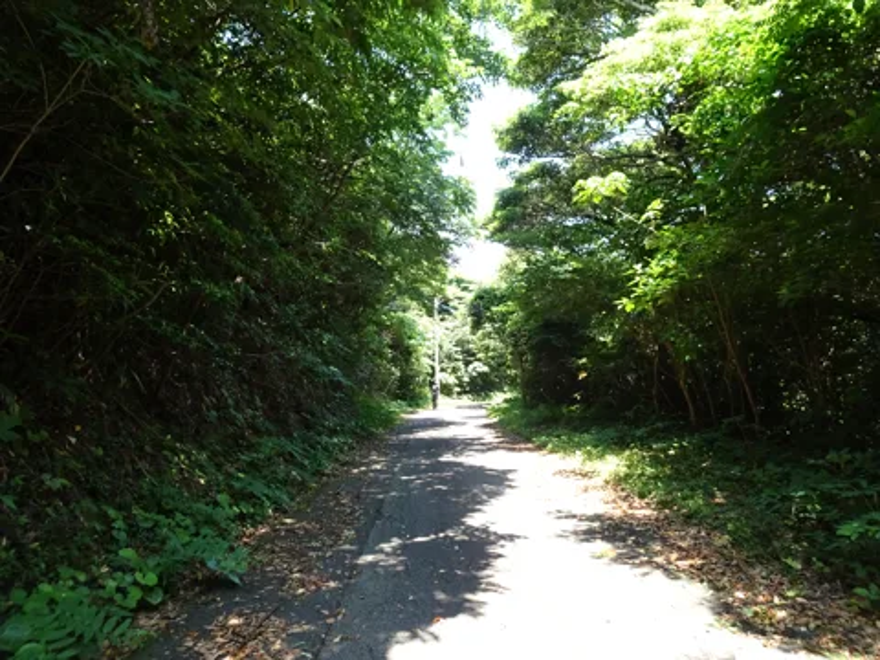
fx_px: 610
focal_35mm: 24
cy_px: 330
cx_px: 440
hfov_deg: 71.6
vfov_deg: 56.8
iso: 400
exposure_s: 1/250
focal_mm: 4.1
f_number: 3.5
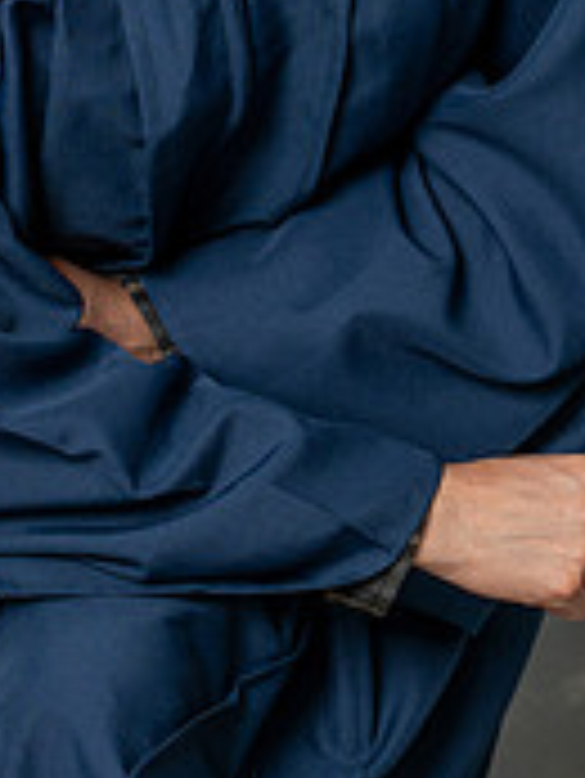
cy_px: -166
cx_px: 288
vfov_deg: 9.0
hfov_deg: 6.9
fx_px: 4884
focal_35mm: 217
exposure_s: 1/200
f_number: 4
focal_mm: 58
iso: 200
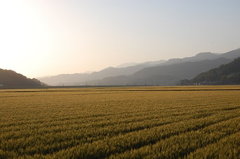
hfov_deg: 35.1
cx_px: 120
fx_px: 380
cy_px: 80
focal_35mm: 57
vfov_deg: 23.7
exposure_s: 1/400
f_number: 10
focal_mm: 38
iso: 200
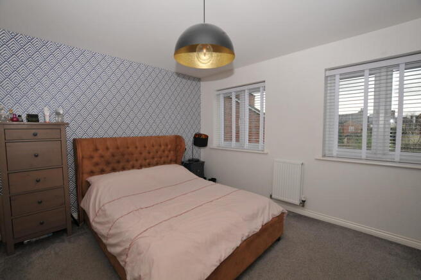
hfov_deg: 100.4
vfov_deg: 77.2
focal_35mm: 15
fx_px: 175
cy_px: 140
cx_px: 210
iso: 200
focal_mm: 10
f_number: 5
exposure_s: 1/60
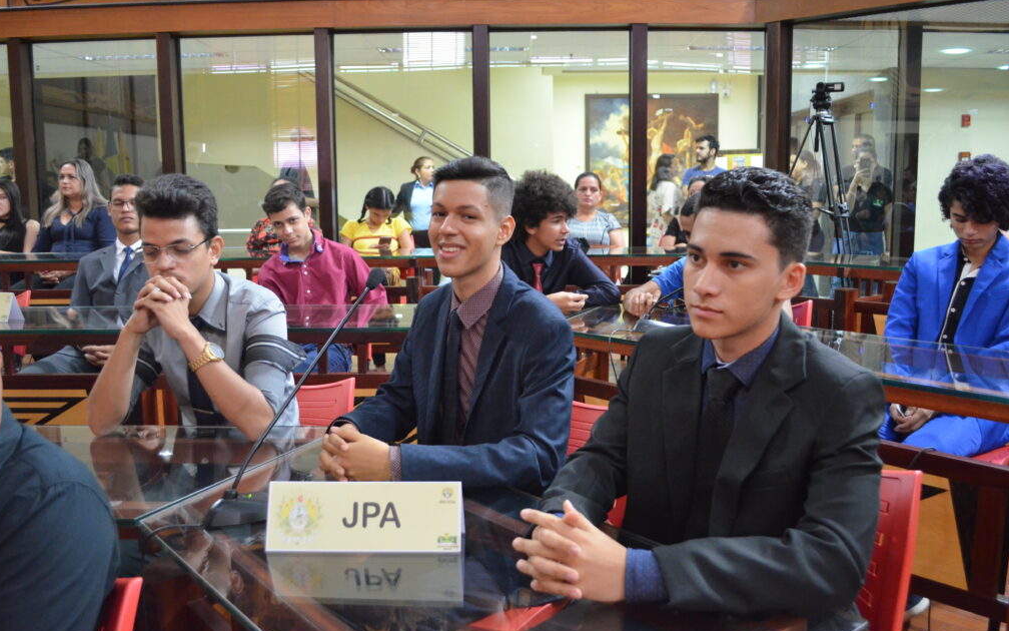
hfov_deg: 61.2
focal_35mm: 31
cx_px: 497
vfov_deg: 40.6
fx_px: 852
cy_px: 303
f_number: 4.5
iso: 3200
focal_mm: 20
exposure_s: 1/60
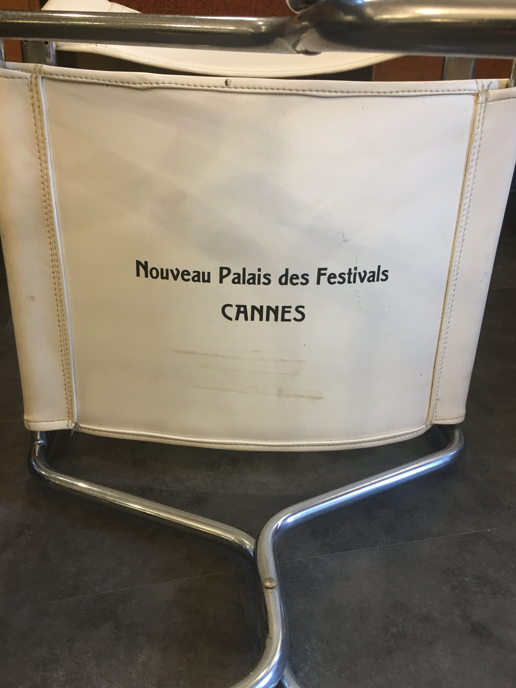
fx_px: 596
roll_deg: +0.5
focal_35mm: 30
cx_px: 262
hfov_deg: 46.8
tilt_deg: -25.8
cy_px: 348
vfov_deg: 60.0
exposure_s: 1/33
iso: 125
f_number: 2.2
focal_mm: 4.15
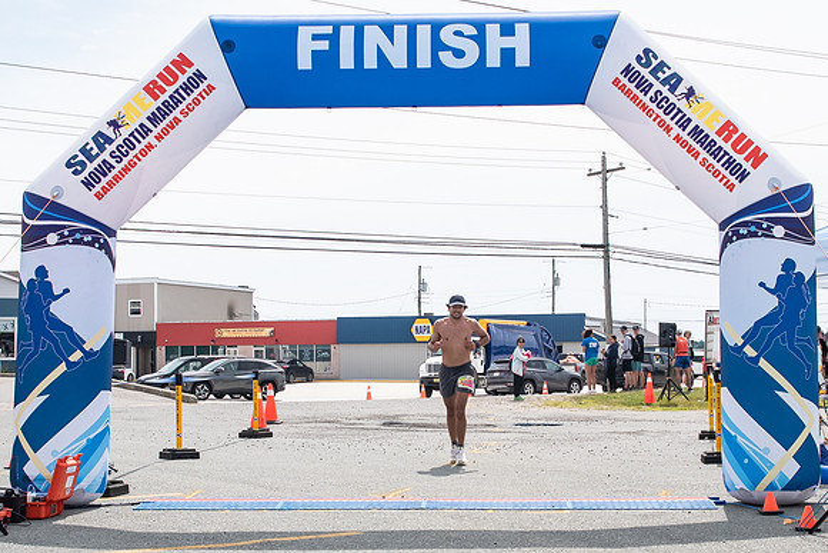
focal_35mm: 62
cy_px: 338
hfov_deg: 32.4
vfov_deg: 21.9
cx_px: 431
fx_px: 1426
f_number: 4
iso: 800
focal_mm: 31
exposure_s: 1/4000
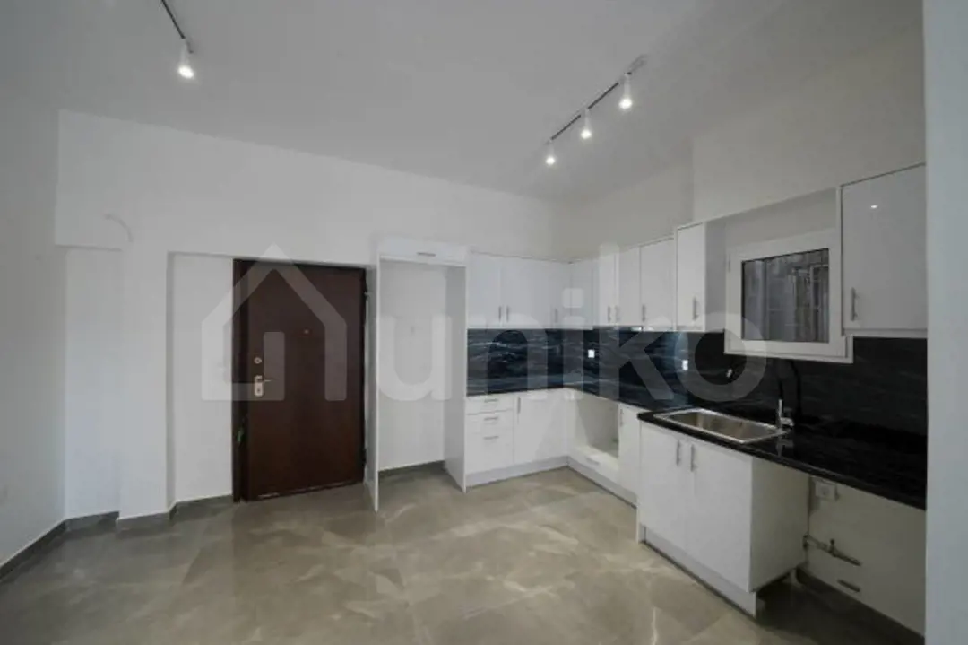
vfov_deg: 89.9
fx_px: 323
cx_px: 484
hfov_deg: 112.6
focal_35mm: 12
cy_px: 322
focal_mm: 12
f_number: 13
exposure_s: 1/30
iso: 2000
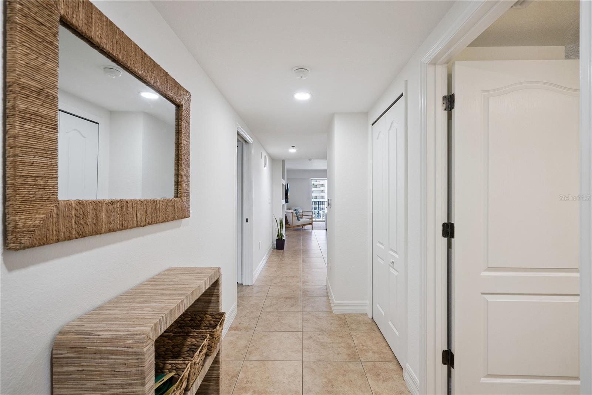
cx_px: 296
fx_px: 263
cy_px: 198
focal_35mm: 16
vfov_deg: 73.8
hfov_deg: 96.7
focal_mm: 16
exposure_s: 1/50
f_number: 8
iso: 800
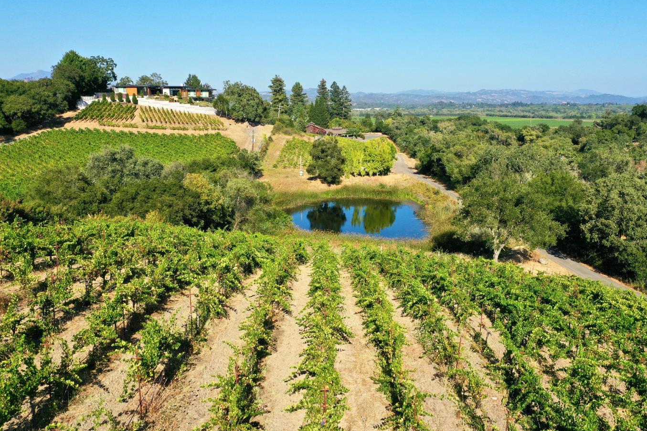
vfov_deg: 42.3
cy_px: 224
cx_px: 343
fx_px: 557
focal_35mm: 31
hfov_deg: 60.2
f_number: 6.3
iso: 100
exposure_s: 1/400
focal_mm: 10.26
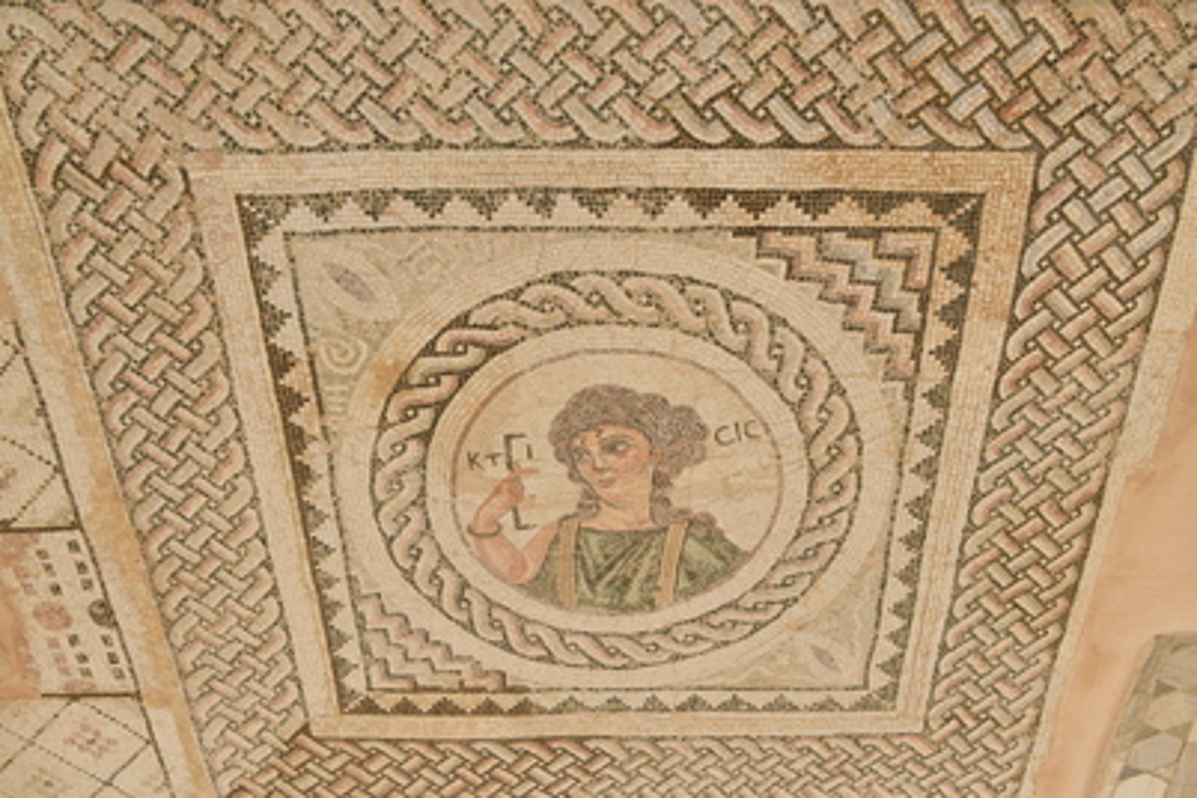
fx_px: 1197
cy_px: 399
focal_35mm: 36
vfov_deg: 36.9
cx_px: 598
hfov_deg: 53.1
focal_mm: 24
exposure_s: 1/200
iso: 250
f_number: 5
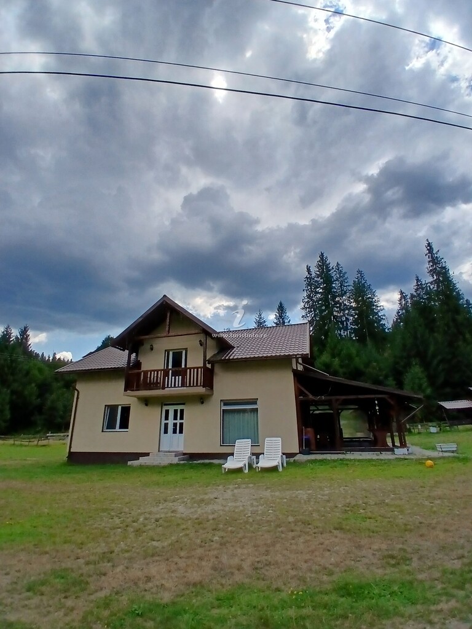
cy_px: 314
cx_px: 236
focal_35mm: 17
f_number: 2.2
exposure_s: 1/1873
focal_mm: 1.4
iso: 50
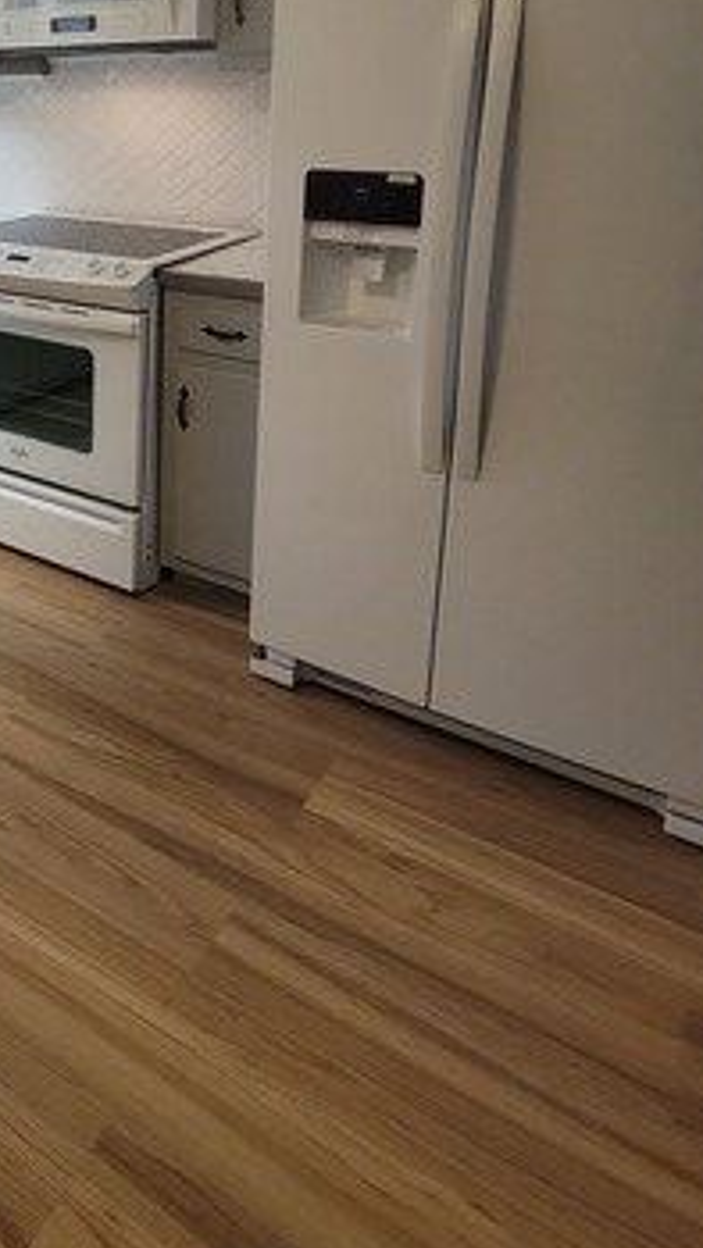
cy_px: 308
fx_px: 894
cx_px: -64
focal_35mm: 27
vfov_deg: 65.5
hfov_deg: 36.5
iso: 250
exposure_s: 1/60
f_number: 2.2
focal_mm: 2.2
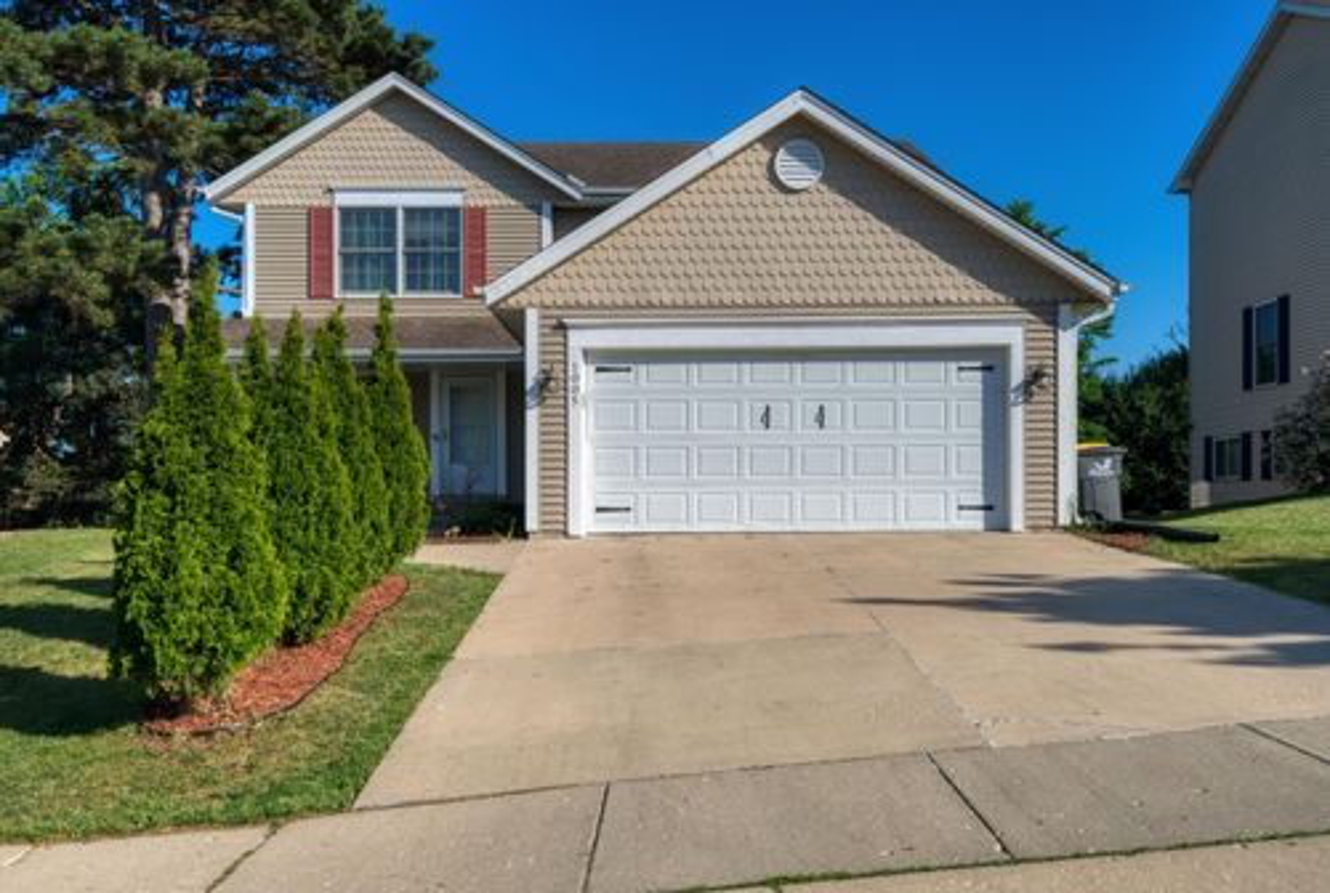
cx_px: 665
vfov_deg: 53.4
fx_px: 889
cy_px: 446
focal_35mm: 24
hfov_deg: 73.6
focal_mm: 24
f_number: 8
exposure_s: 1/320
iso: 100
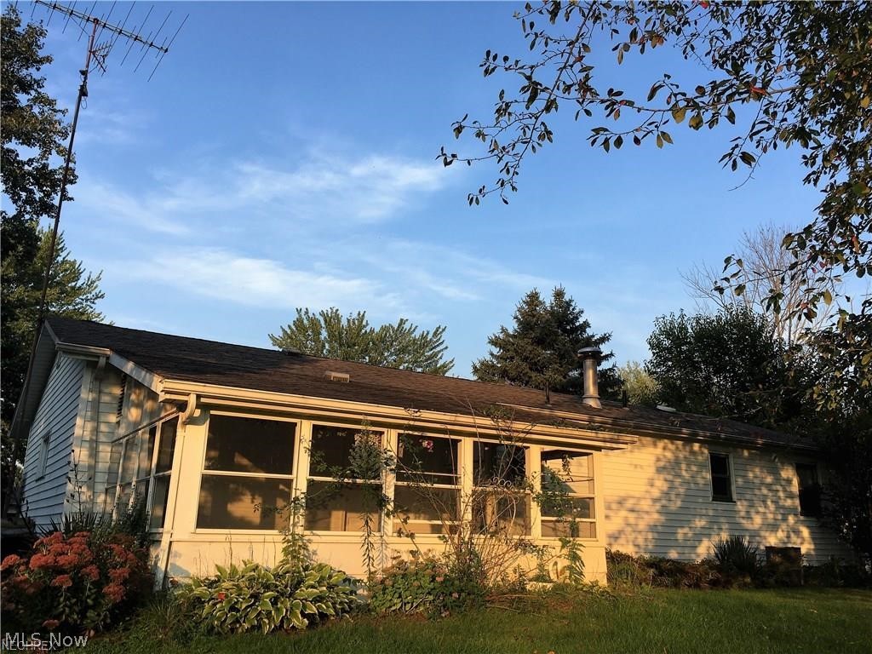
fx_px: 731
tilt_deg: +15.2
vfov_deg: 48.2
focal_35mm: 29
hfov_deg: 61.7
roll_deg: -0.9
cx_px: 436
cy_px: 327
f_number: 2.2
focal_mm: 4.15
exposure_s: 1/578
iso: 25
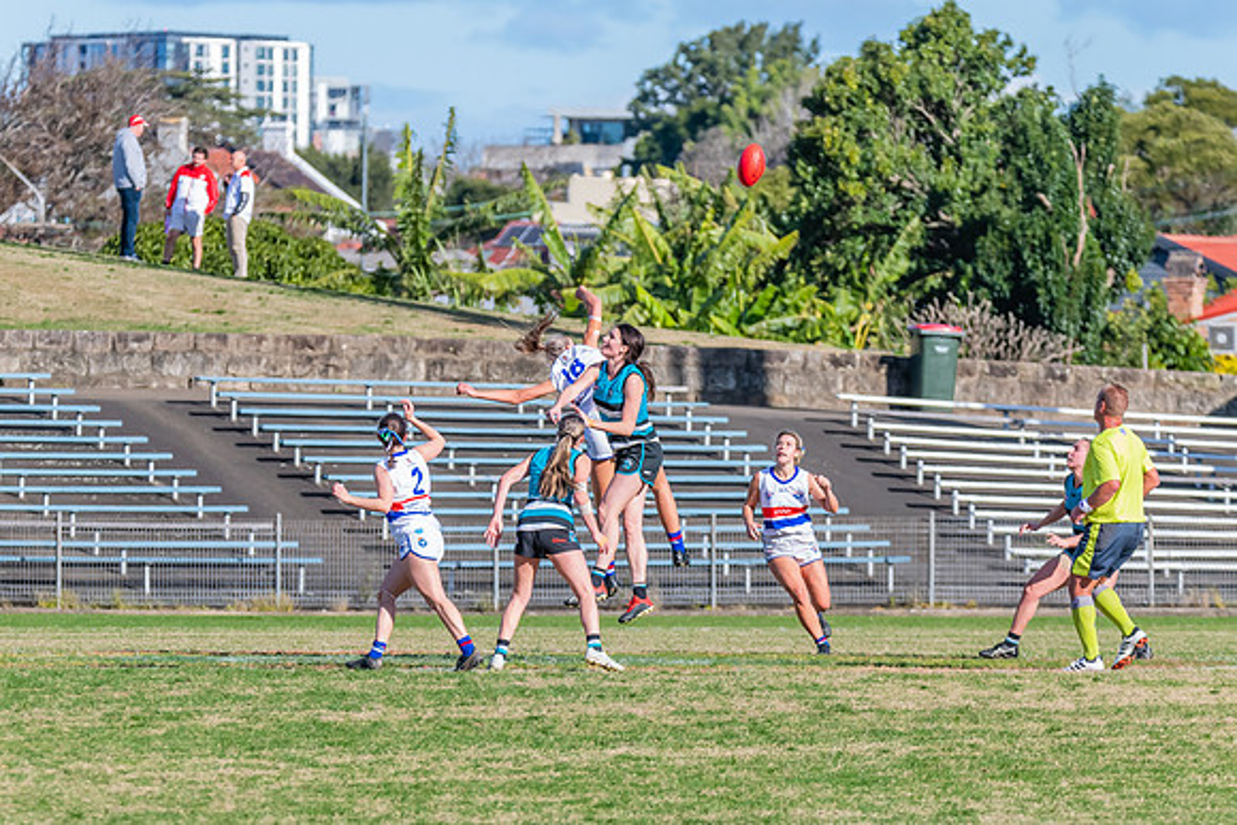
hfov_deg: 5.0
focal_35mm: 414
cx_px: 569
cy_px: 454
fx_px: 14211
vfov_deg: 3.3
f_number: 9
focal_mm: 280
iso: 800
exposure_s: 1/1600
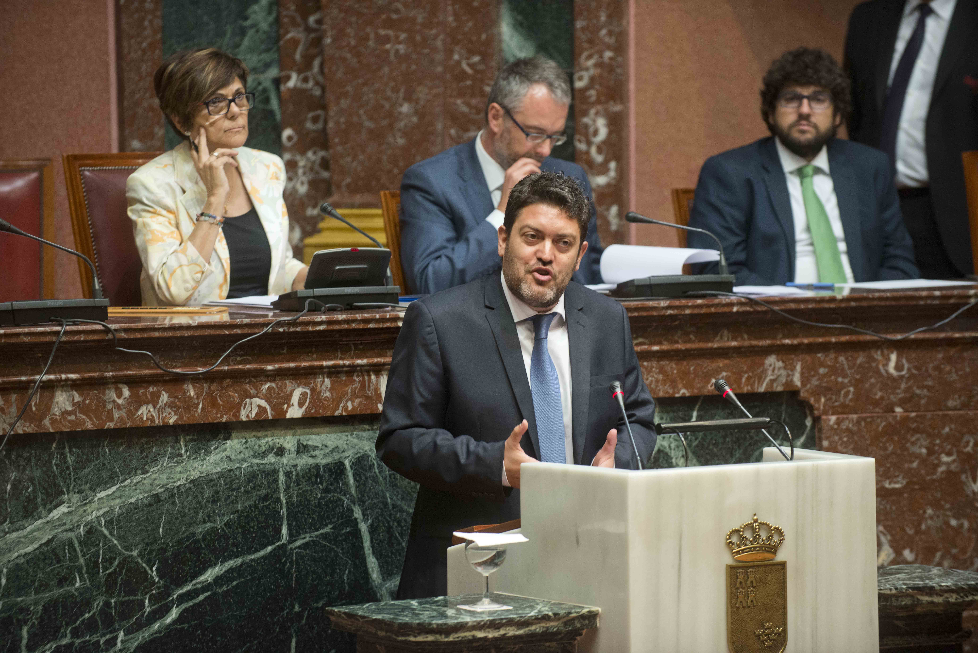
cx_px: 489
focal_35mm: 170
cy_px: 326
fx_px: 4620
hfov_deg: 12.1
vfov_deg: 8.1
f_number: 3.5
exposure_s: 1/125
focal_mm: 170
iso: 1600
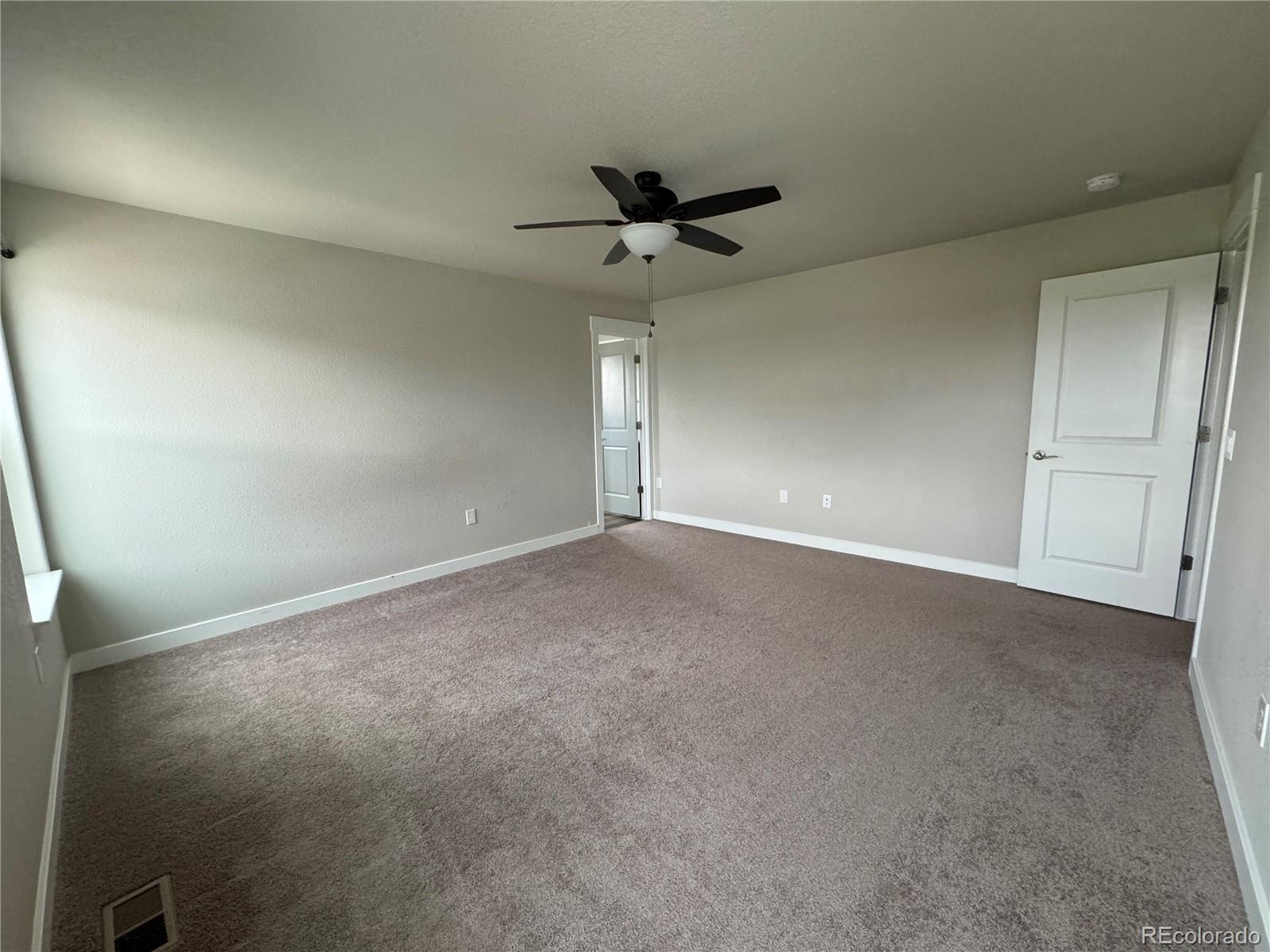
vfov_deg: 85.7
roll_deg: +1.2
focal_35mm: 14
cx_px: 635
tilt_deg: -8.9
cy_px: 476
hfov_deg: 102.1
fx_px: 514
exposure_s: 1/99
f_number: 2.2
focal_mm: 2.22
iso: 320
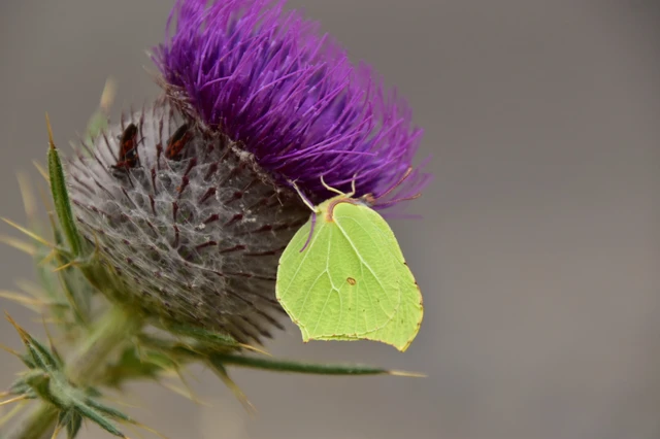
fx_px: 9070
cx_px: 330
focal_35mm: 495
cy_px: 220
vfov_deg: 2.8
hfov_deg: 4.2
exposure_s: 1/500
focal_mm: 330
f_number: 6.3
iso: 220
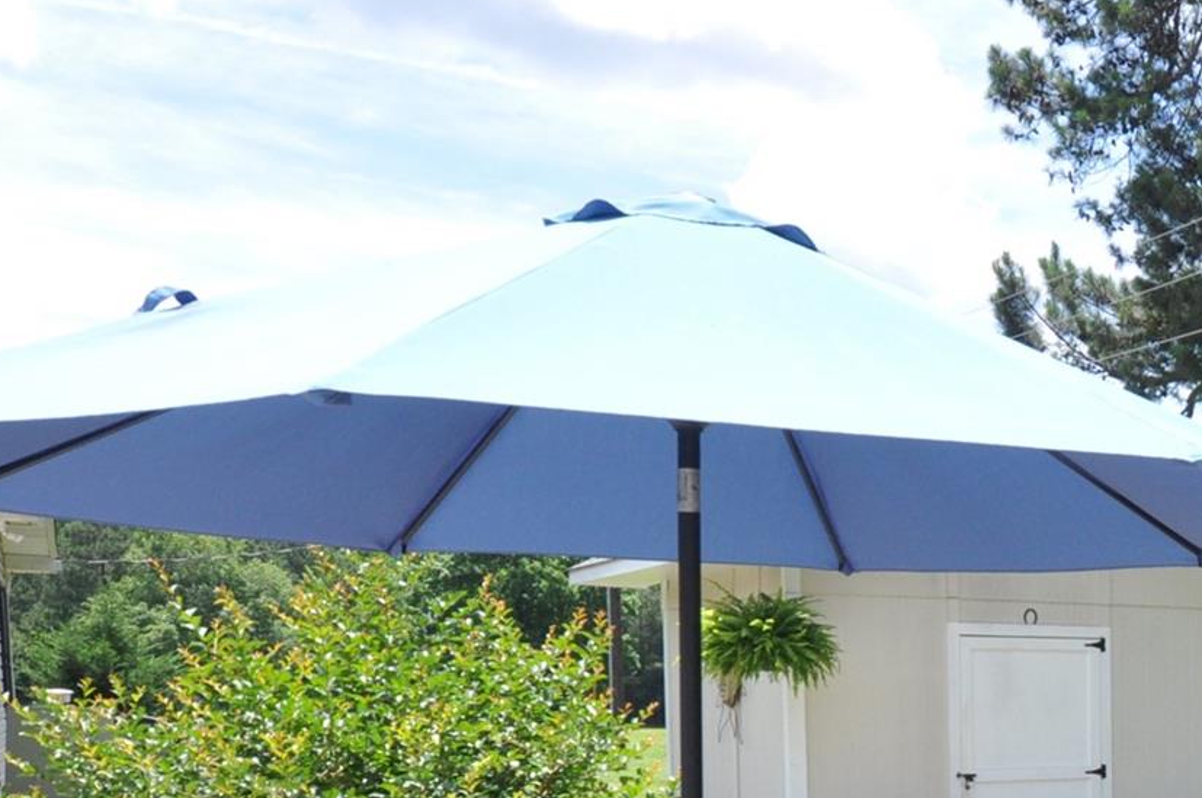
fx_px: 1734
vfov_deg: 24.6
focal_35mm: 52
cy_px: 813
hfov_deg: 32.7
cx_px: 1374
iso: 640
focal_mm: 14
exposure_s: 1/500
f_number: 11
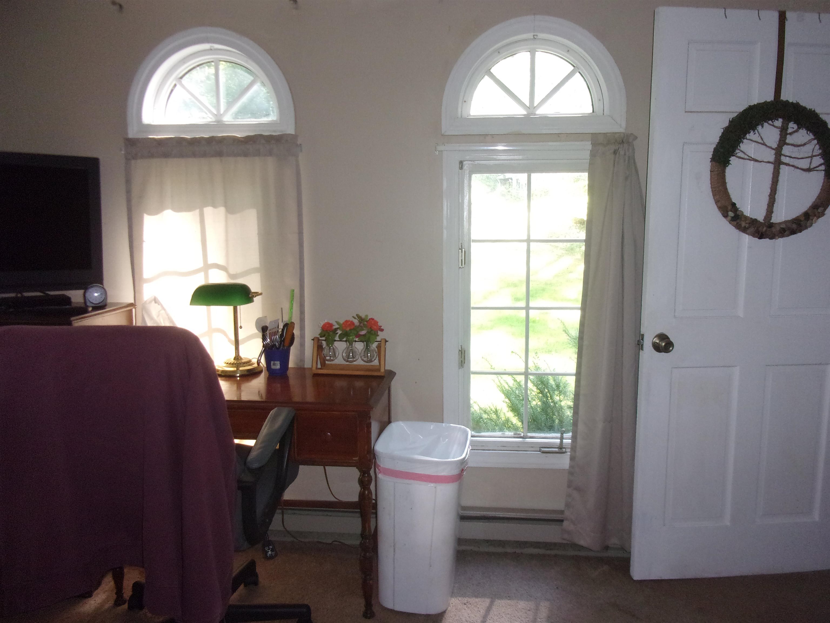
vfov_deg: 49.7
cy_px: 312
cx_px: 415
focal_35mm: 28
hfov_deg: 63.4
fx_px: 671
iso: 250
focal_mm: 5.1
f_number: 3.9
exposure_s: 1/34
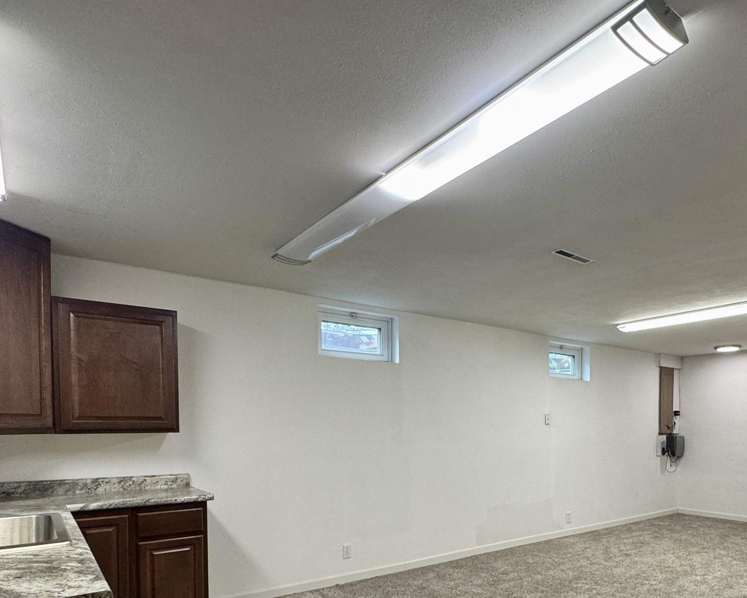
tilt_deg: -1.8
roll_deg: -0.5
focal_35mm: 24
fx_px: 531
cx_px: 481
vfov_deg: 56.1
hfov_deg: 68.8
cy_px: 444
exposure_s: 1/120
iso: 160
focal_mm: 2.22
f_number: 2.2
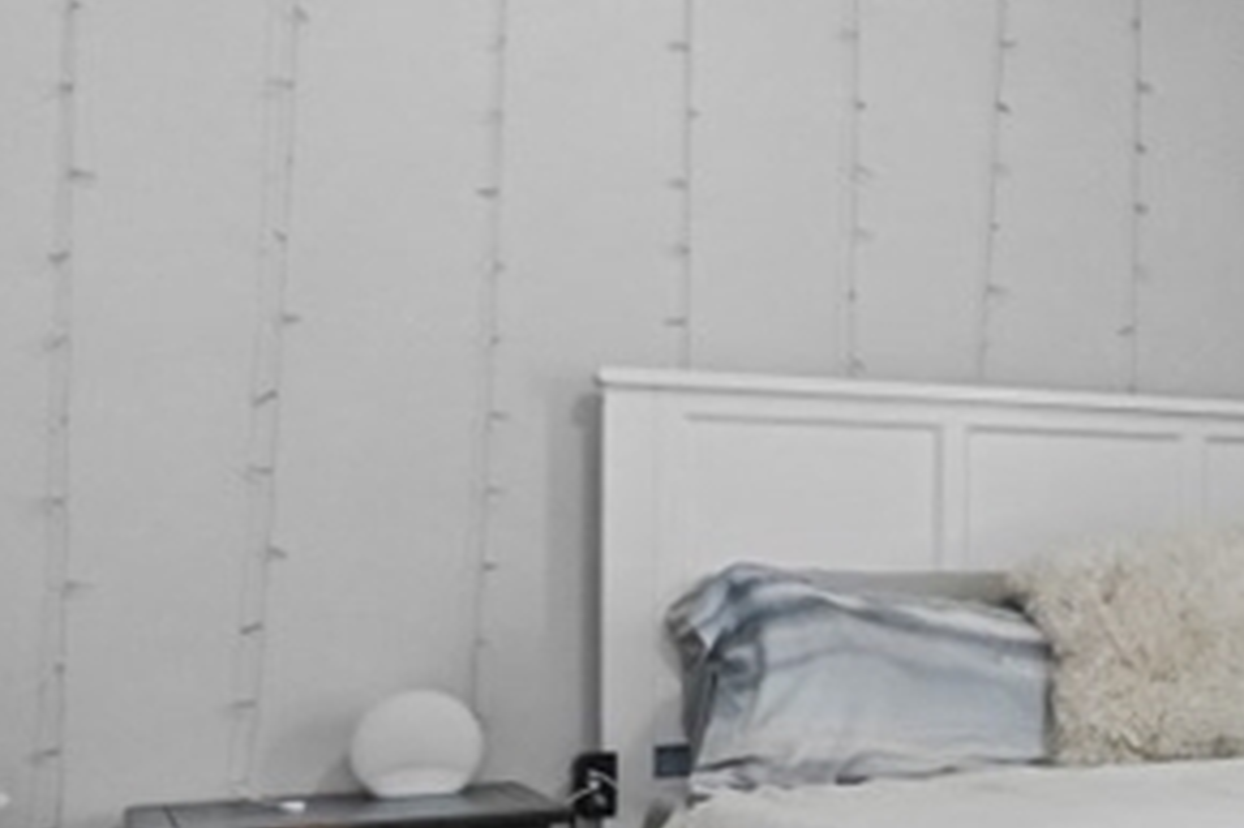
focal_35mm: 53
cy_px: 530
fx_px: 1830
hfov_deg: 31.7
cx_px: 1476
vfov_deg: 25.4
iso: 800
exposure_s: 1/60
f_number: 5.6
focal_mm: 10
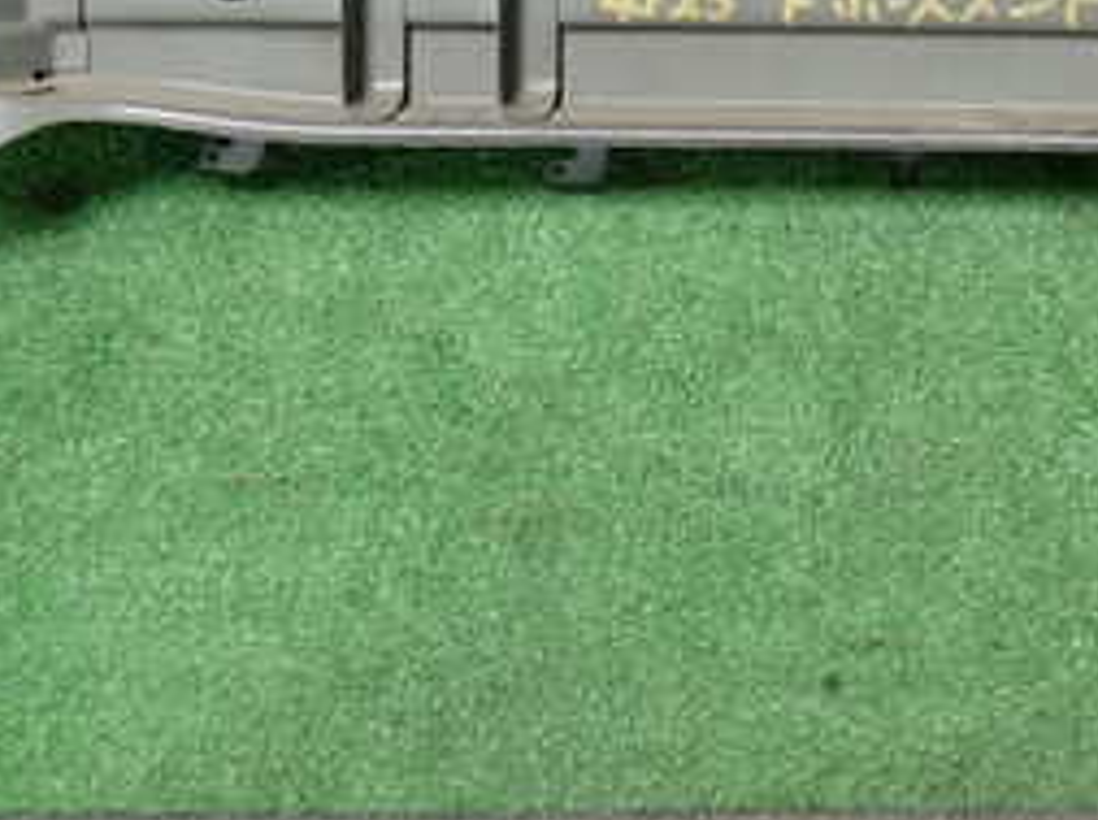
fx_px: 2407
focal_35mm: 76
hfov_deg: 25.2
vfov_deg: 18.6
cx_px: 907
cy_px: -78
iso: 200
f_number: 2.4
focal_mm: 5.79
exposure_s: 1/50
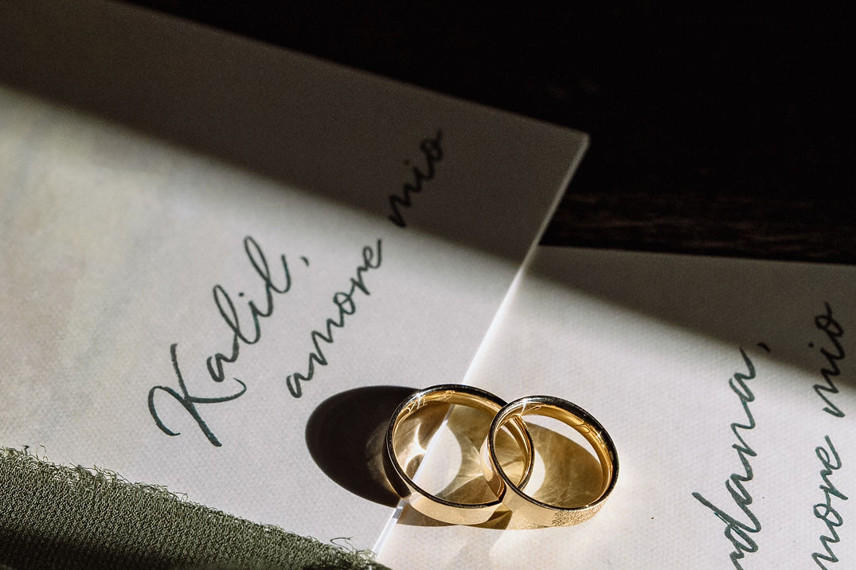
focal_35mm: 117
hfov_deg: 17.5
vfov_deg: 11.7
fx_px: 2781
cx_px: 459
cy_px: 453
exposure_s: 1/250
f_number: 5.6
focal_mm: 57
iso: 640
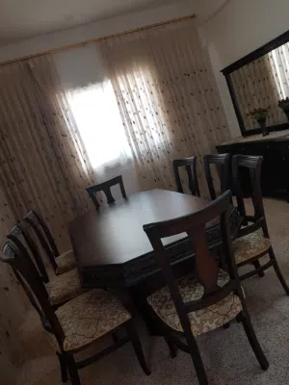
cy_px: 192
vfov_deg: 67.3
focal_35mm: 26
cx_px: 144
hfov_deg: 53.1
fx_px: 289
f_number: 1.7
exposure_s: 1/50
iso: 40
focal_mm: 4.2
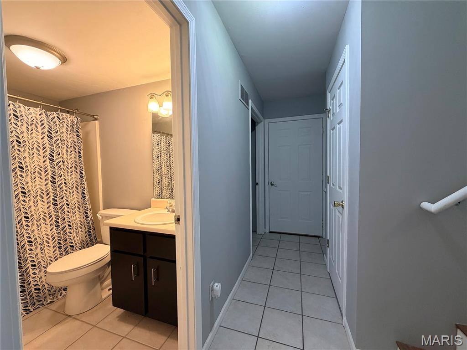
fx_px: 189
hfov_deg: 102.1
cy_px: 175
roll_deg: +1.0
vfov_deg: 85.7
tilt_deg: -3.3
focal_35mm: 14
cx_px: 234
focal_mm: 2.22
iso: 320
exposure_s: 1/120
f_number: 2.2
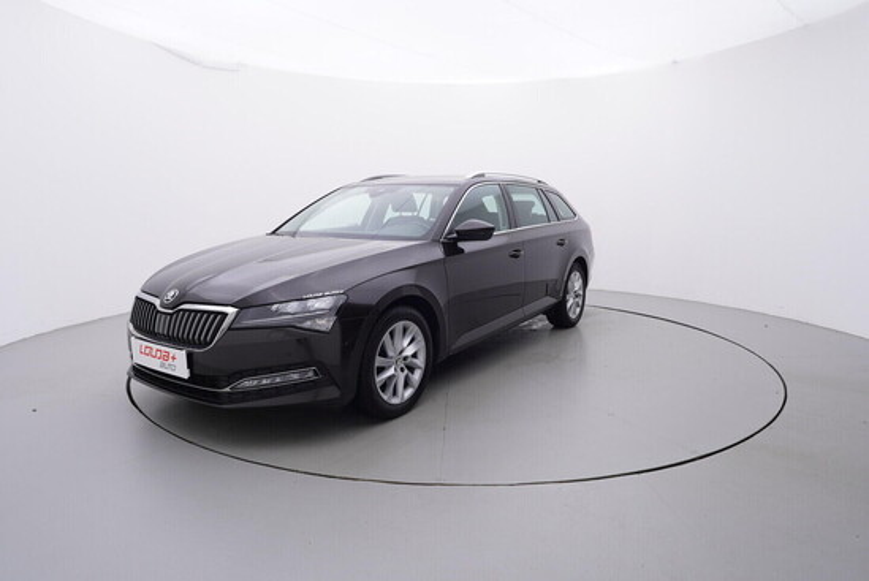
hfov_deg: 77.3
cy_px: 290
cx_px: 434
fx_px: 544
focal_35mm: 22
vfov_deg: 56.2
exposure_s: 1/80
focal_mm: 15
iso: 200
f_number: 5
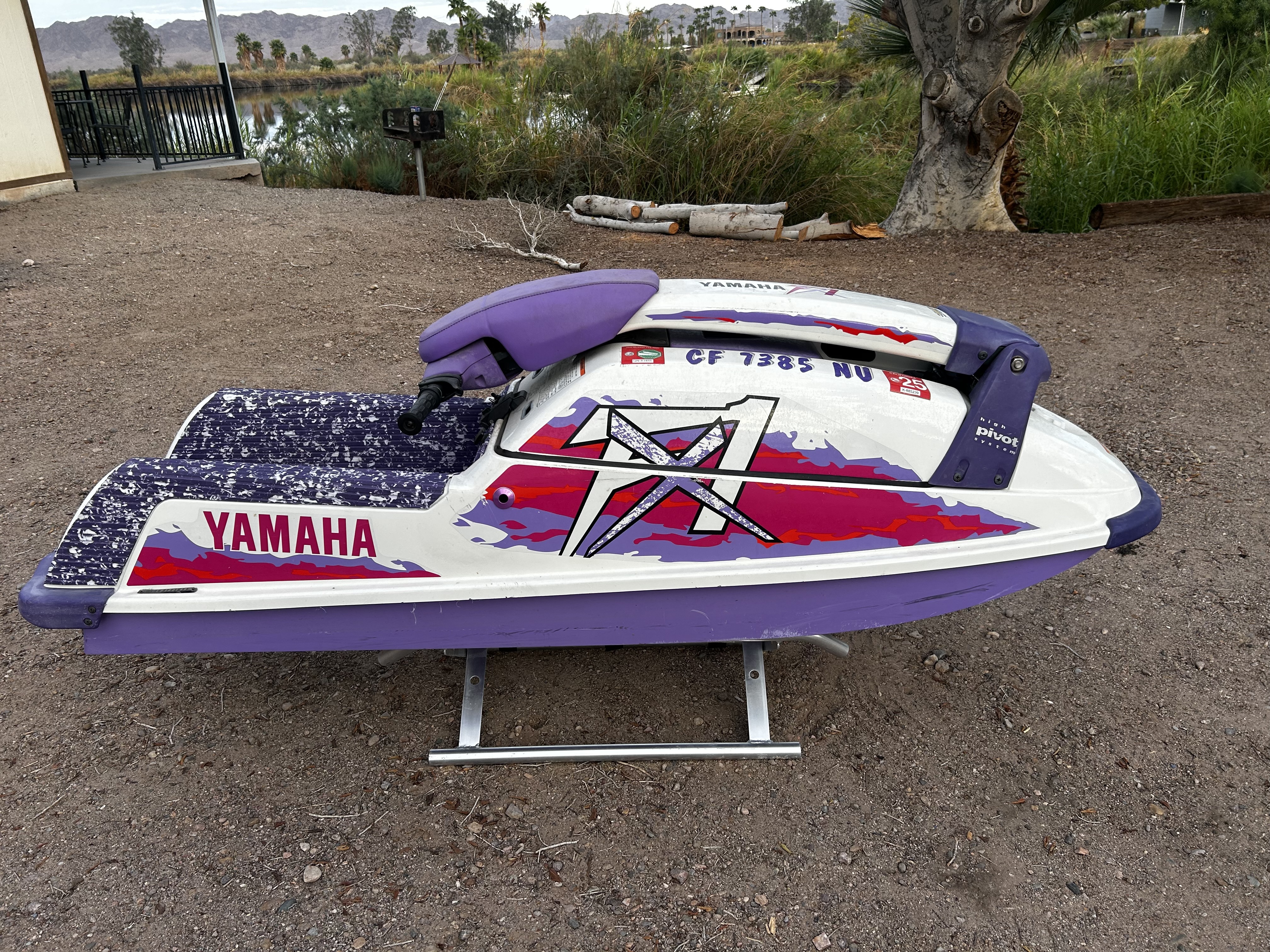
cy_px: 476
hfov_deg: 67.3
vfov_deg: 53.1
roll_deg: +2.8
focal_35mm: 26
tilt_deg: -24.0
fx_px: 954
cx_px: 635
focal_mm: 5.7
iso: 50
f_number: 1.5
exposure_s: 1/395
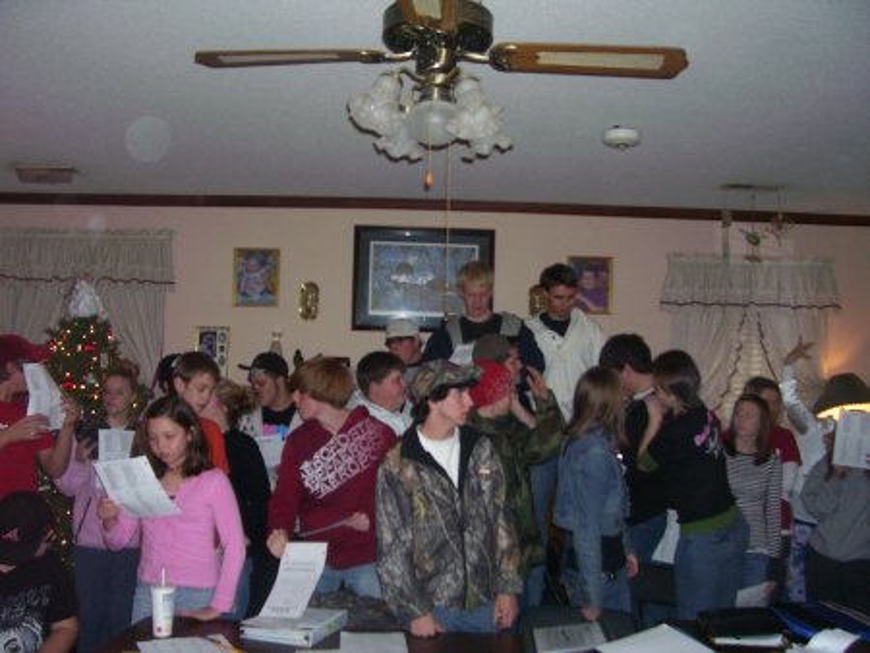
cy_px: 326
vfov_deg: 41.8
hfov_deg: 53.9
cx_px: 435
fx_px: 855
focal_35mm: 34
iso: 125
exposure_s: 1/60
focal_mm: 5.6
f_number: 2.7
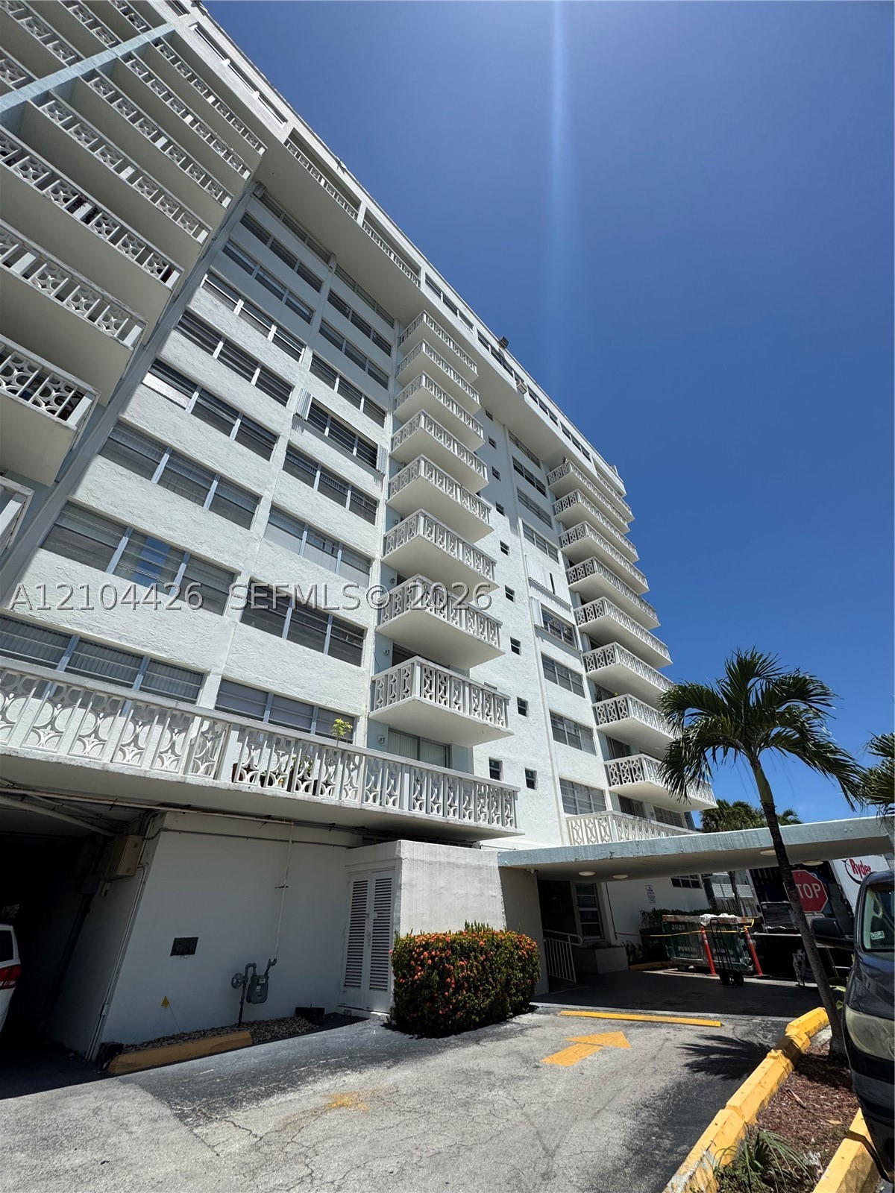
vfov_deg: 102.1
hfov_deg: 85.7
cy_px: 596
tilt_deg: +33.9
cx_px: 448
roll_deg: -0.6
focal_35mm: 14
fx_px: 483
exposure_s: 1/3906
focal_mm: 2.22
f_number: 2.2
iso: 50
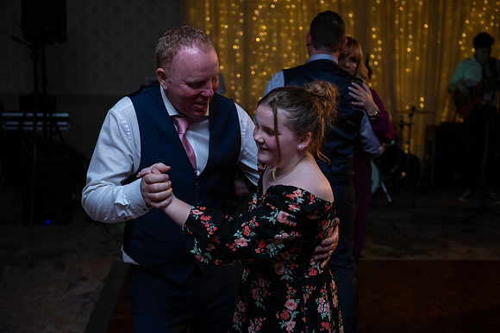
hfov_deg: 38.2
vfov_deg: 26.0
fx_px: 722
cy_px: 166
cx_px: 250
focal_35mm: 52
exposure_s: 1/160
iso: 1000
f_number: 3.5
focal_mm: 52
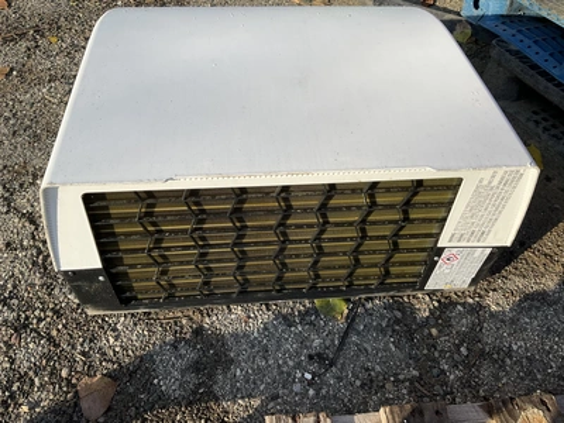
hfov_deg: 61.7
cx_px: 282
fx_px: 472
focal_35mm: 29
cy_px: 212
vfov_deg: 48.2
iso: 25
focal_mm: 3
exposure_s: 1/580
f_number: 1.8
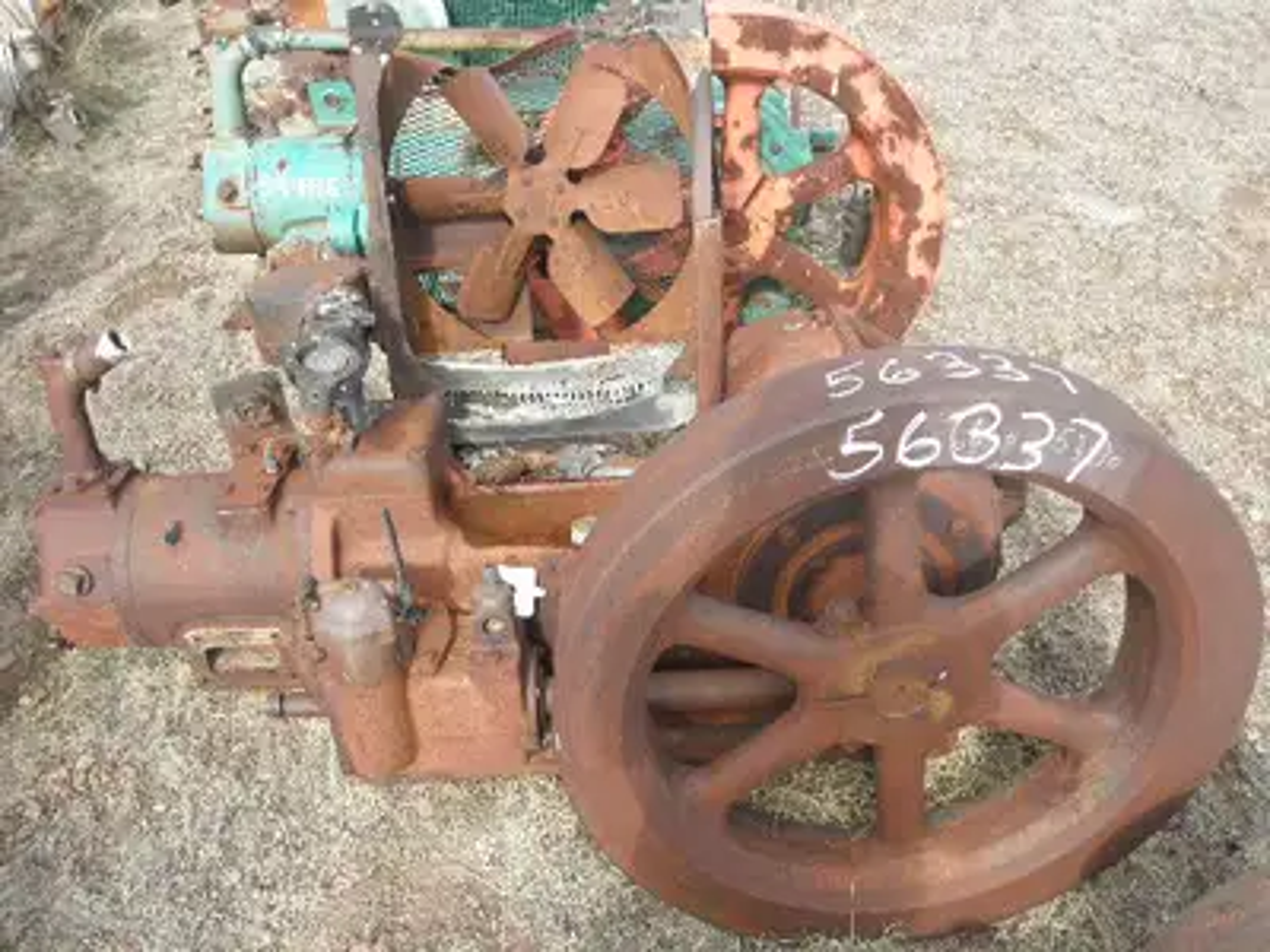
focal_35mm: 28
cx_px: 635
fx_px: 1027
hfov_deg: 63.4
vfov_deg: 49.7
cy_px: 476
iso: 64
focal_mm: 5
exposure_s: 1/320
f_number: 3
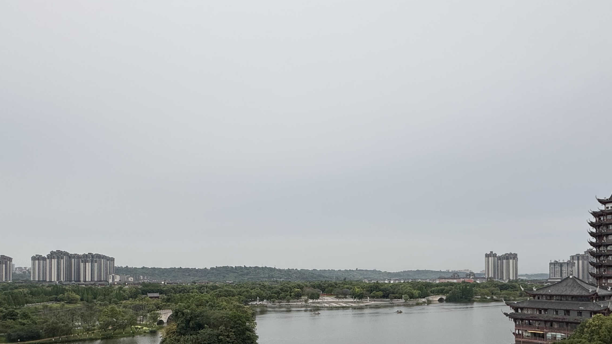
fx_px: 438
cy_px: 271
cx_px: 345
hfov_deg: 69.6
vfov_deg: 41.2
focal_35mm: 27
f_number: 2.2
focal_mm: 2.22
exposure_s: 1/189
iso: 40
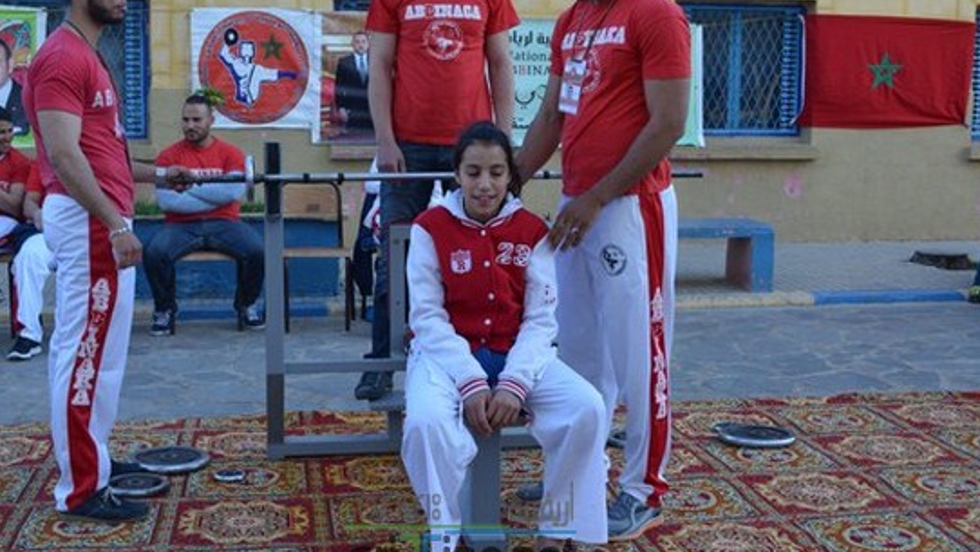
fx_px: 1351
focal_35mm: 52
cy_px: 249
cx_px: 461
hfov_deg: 39.8
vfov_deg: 23.1
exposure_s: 1/160
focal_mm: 28
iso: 200
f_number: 5.6
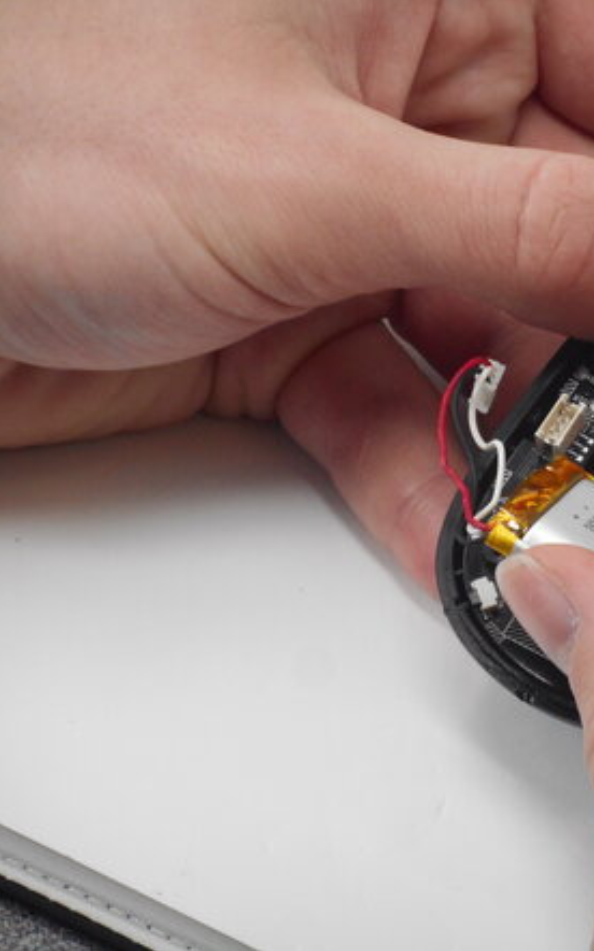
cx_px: 497
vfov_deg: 7.4
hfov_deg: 4.6
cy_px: 476
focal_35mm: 284
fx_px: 7361
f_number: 6.6
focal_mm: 36
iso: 280
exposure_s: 1/60
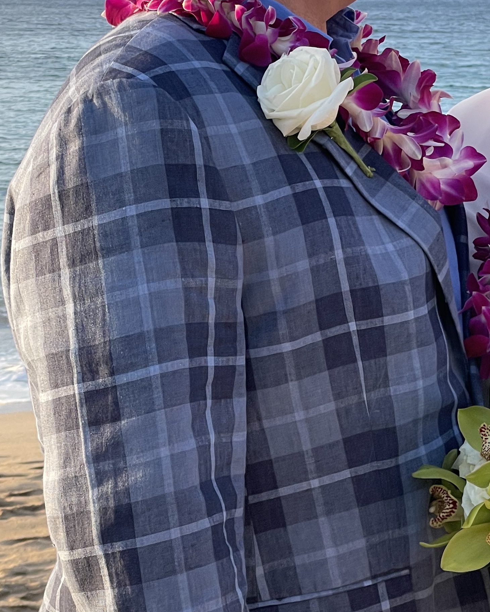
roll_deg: +0.8
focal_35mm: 112
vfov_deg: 17.2
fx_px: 2030
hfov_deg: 13.6
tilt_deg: -9.0
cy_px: 316
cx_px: 437
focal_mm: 6
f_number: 2
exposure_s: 1/211
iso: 25
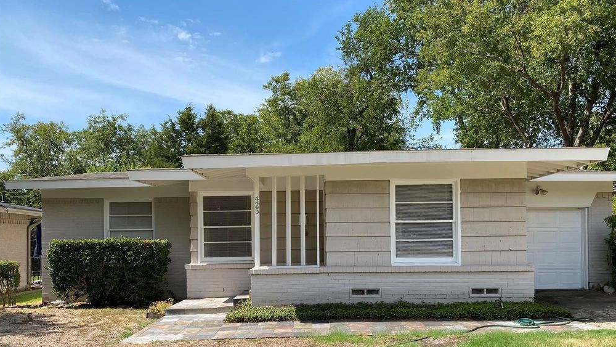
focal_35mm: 29
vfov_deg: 39.7
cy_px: 232
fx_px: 474
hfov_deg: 66.1
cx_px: 312
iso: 32
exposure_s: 1/2066
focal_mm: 4.25
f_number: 1.8
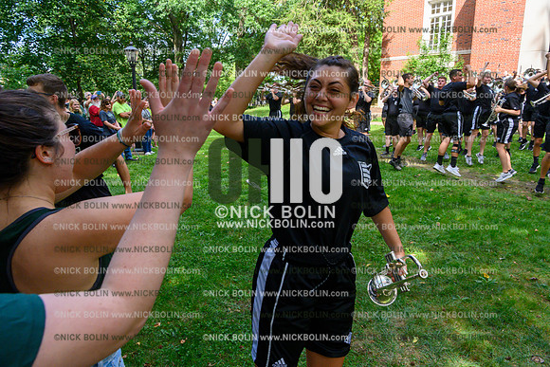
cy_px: 184
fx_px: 367
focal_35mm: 24
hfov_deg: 73.7
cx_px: 275
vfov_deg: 53.2
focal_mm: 24
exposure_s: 1/500
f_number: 11
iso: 2500
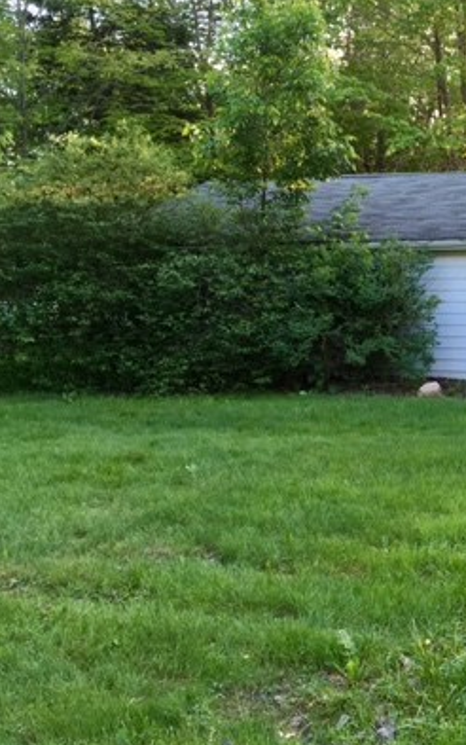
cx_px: 542
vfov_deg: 40.3
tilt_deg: -5.1
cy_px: 360
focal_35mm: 50
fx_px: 1015
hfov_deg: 23.8
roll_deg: +1.2
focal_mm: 4.15
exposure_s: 1/60
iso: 32
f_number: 2.2
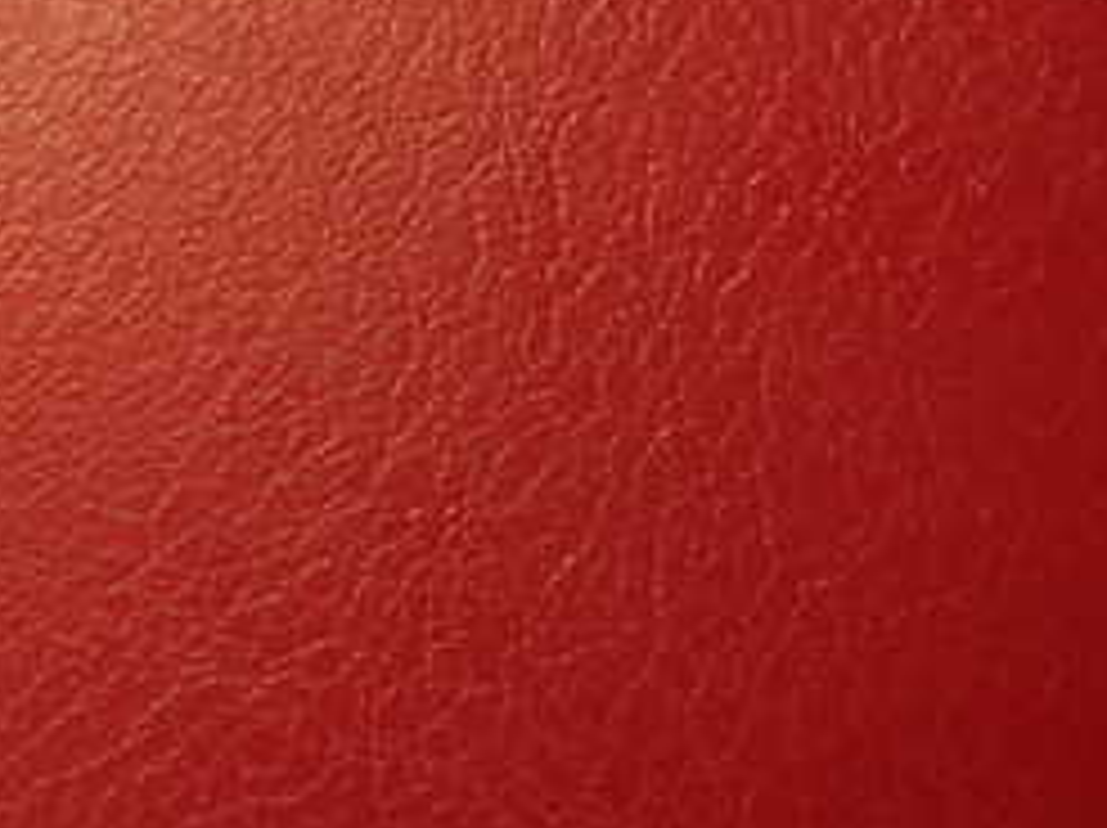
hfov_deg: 29.7
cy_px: 117
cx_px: 18
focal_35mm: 61
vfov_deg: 23.5
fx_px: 1949
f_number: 2
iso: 200
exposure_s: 1/60
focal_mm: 4.5
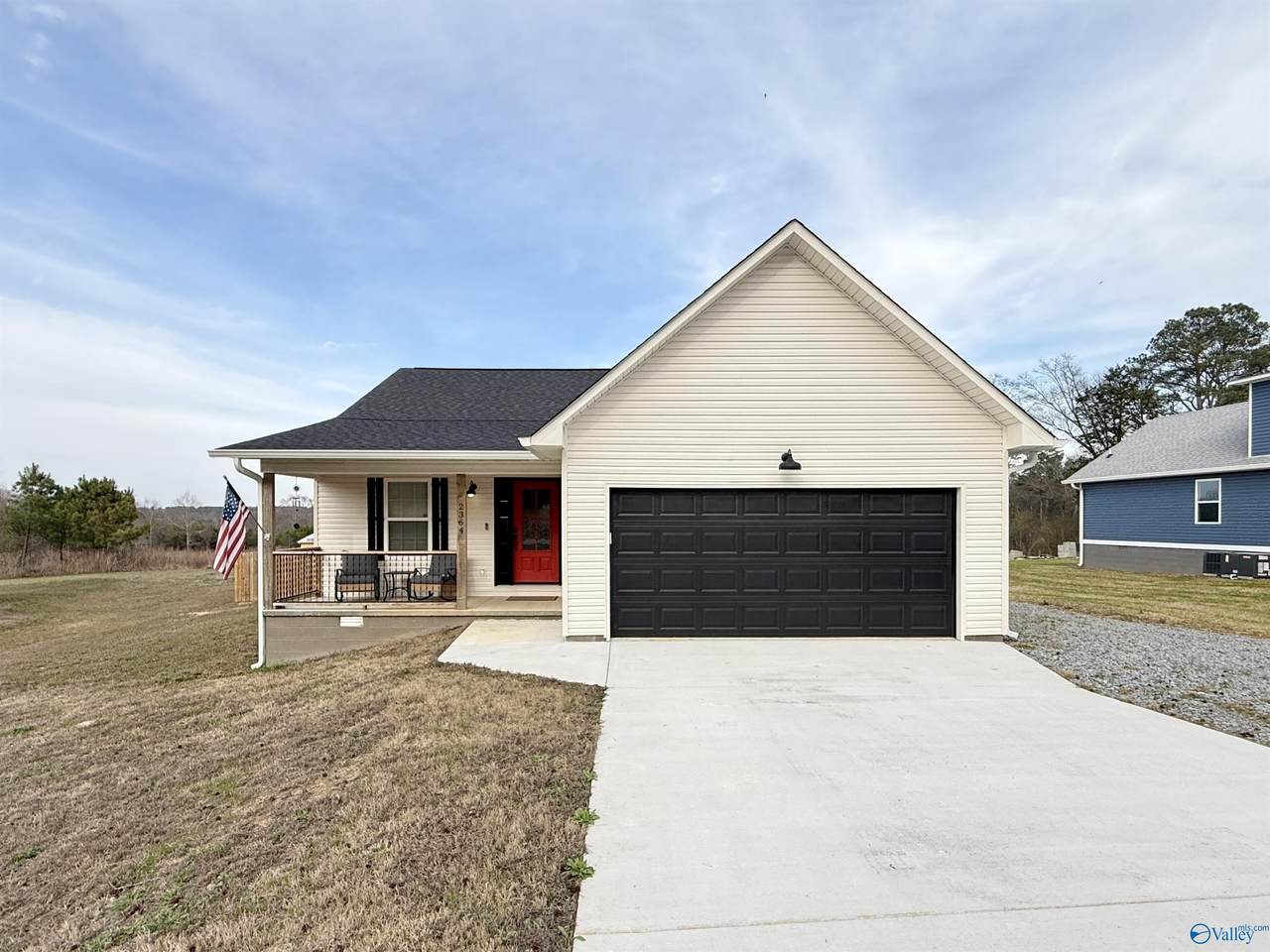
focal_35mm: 14
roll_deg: +0.0
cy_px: 476
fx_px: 514
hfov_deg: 102.1
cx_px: 635
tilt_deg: +0.1
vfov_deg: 85.7
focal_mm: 2.22
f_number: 2.2
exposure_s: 1/734
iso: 50
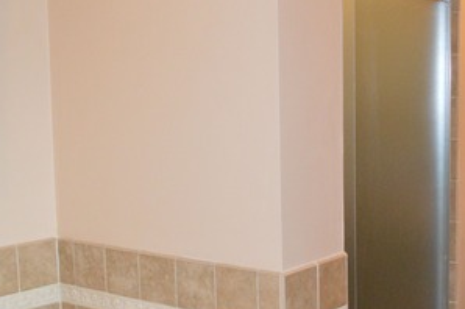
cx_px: 325
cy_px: 179
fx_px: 748
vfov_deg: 23.3
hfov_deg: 34.1
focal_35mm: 58
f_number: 3.5
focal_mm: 18
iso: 2800
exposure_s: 1/60
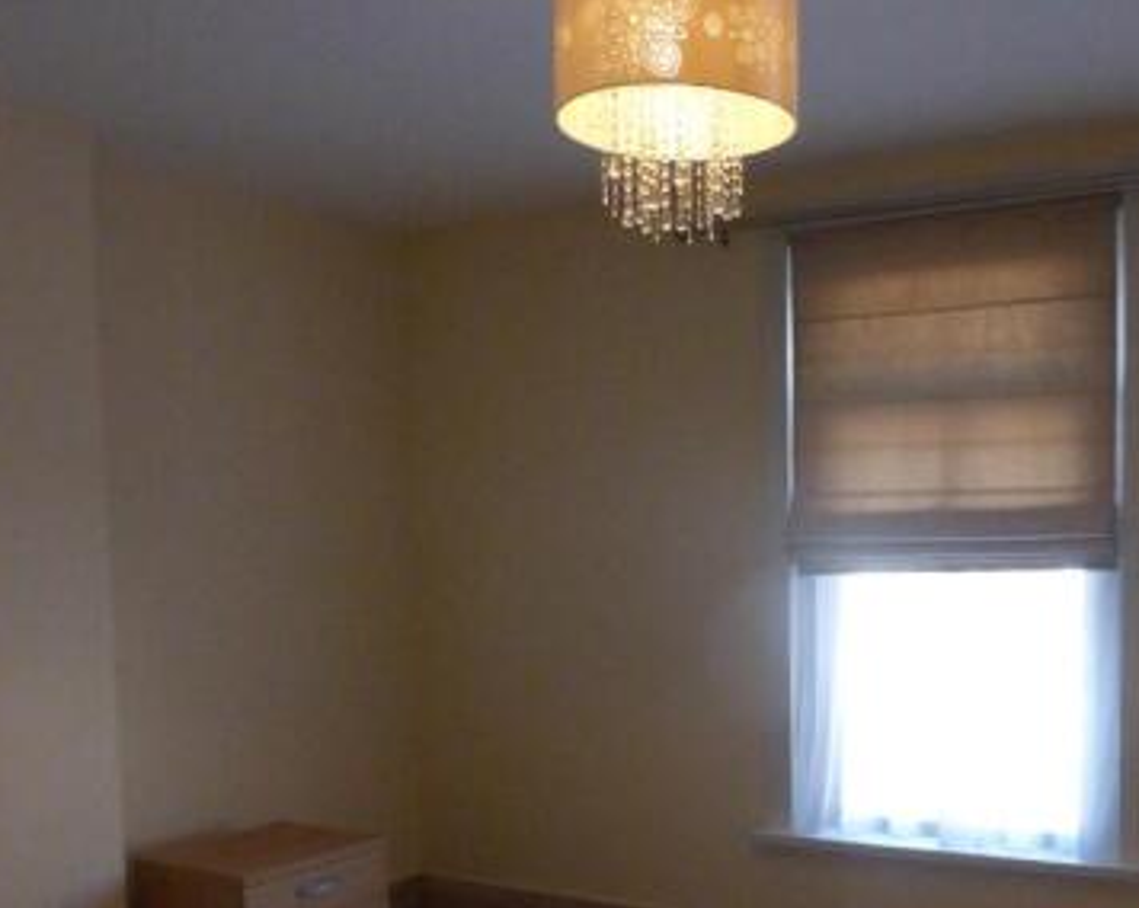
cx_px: 792
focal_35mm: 40
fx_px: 1347
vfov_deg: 36.7
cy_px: 638
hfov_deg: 44.9
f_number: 3.3
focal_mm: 4.3
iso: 800
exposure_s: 1/125
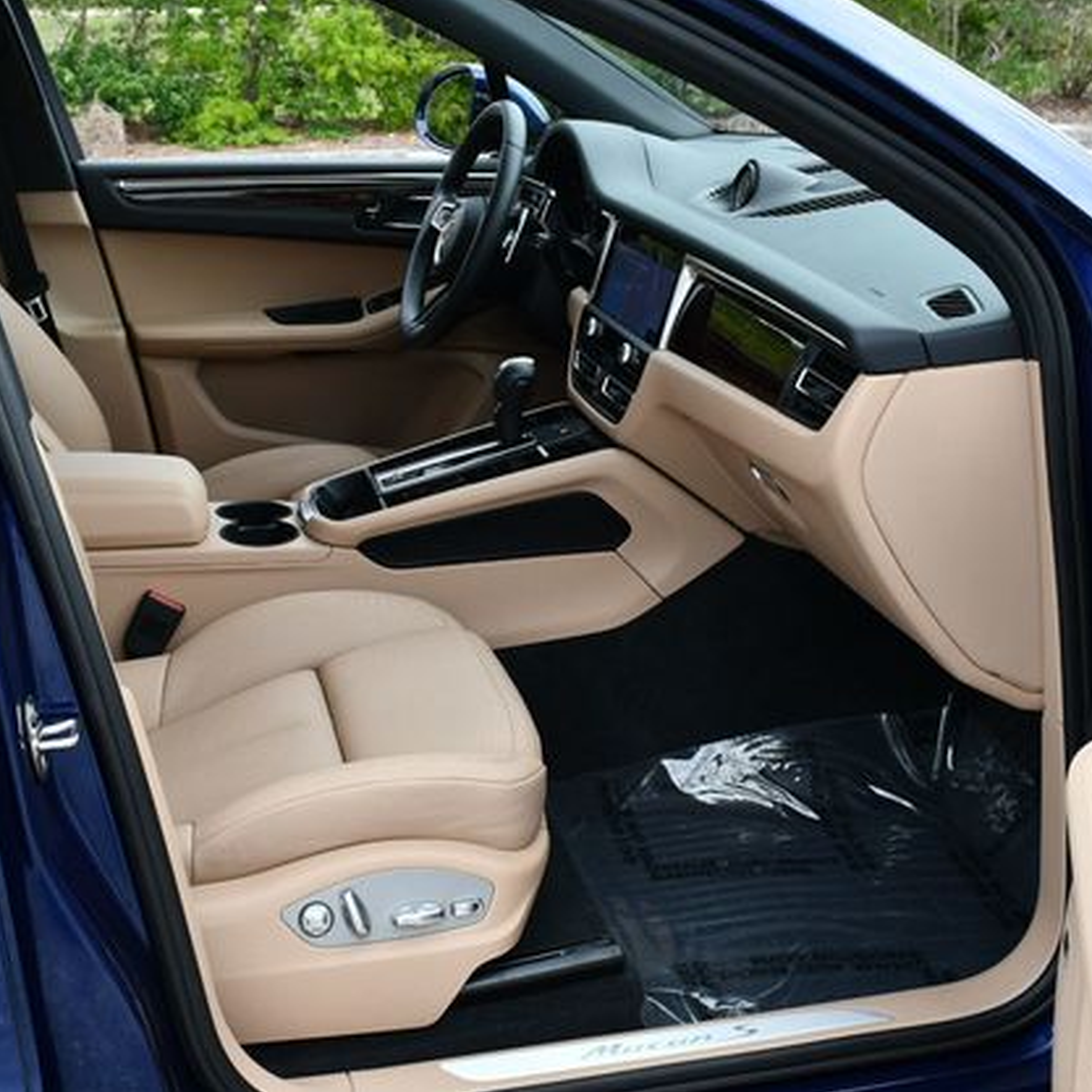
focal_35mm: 47
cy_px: 537
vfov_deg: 36.1
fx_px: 1677
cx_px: 519
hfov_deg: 36.1
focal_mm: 18
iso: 320
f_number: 5.6
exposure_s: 1/250
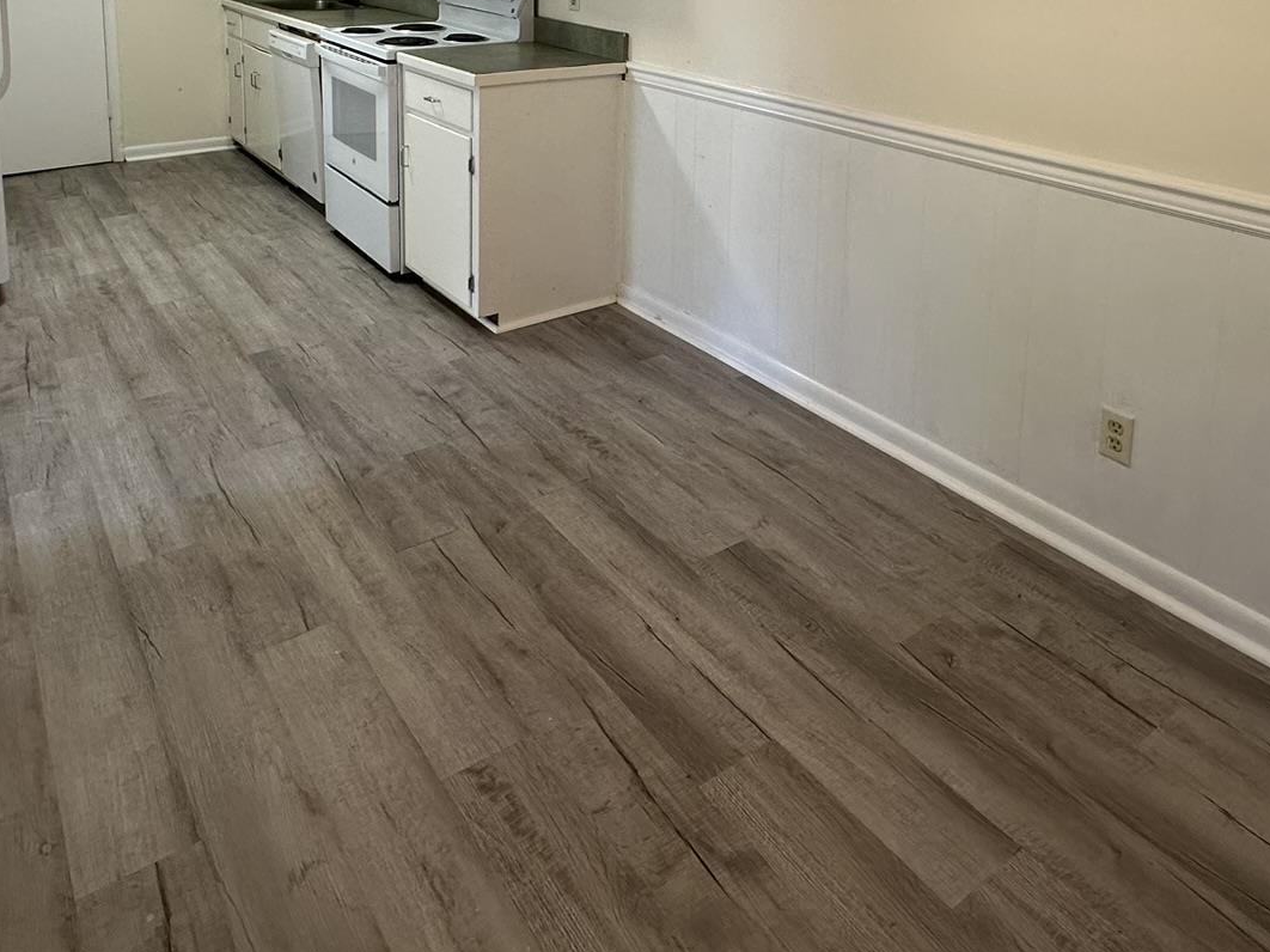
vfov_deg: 45.4
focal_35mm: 27
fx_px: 990
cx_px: 587
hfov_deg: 65.2
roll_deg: -0.5
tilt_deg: -7.7
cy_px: 57
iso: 200
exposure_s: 1/120
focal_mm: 2.22
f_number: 2.2
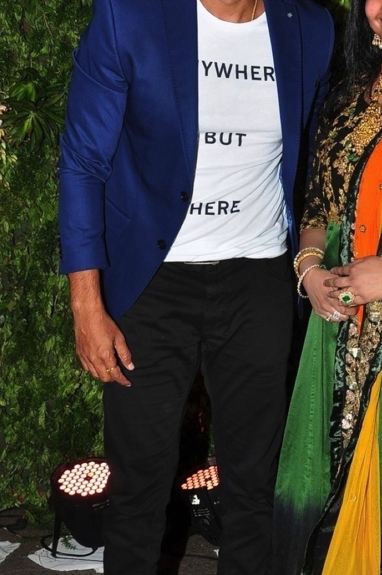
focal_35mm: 60
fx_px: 957
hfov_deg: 22.2
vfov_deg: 33.4
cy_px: 311
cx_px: 326
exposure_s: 1/125
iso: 200
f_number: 7.1
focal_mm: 22
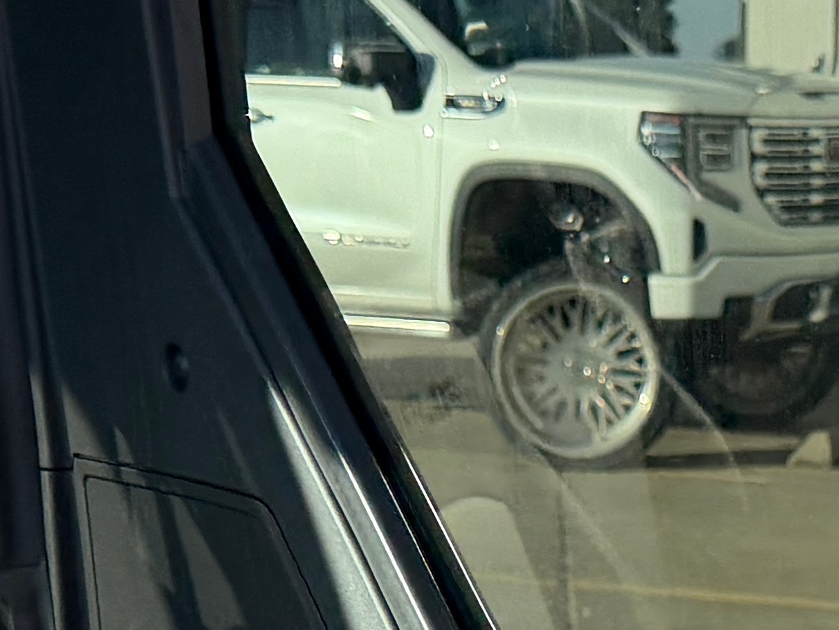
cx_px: 875
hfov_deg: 17.0
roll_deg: -2.7
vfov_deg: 11.9
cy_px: 1181
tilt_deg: -19.1
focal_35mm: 113
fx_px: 2739
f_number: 1.78
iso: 100
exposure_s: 1/1230
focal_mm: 6.76
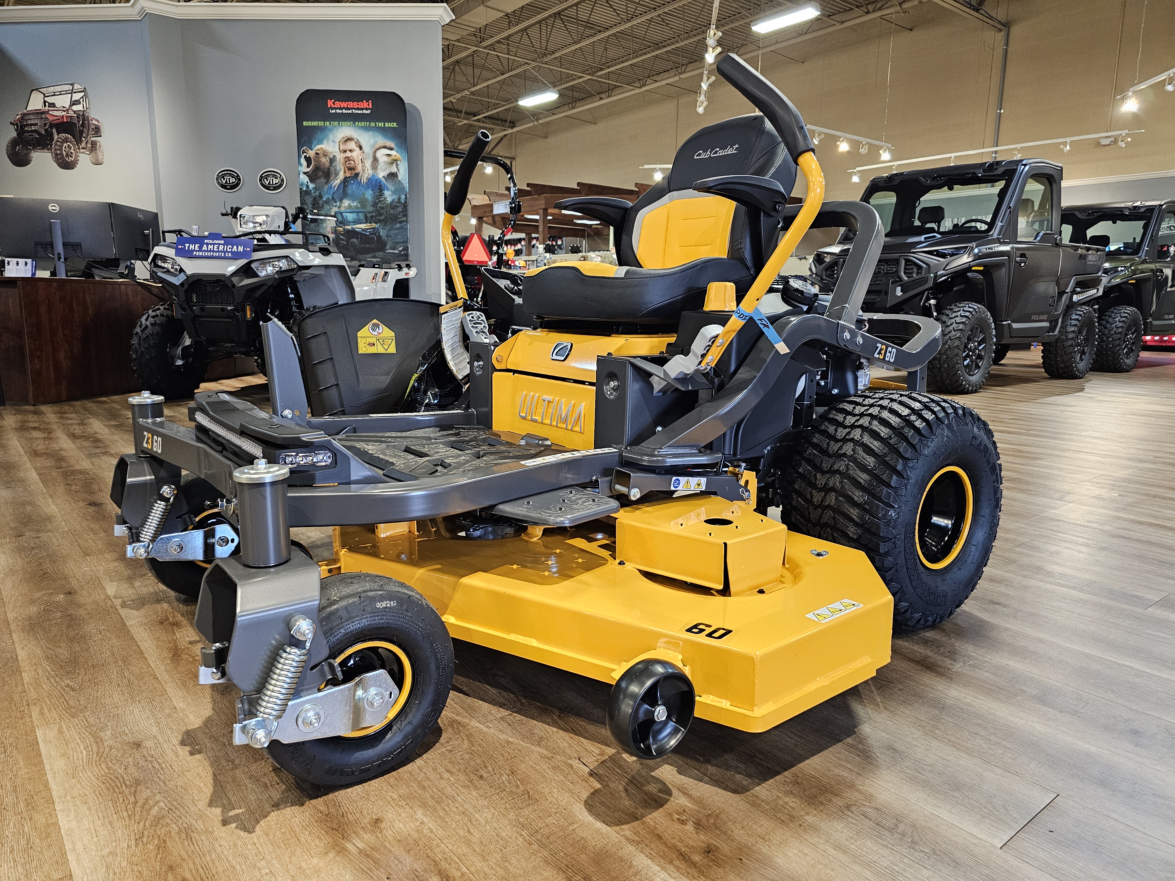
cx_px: 588
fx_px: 781
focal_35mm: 23
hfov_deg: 73.9
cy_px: 440
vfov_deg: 58.9
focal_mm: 6.3
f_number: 1.7
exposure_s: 1/60
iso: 500
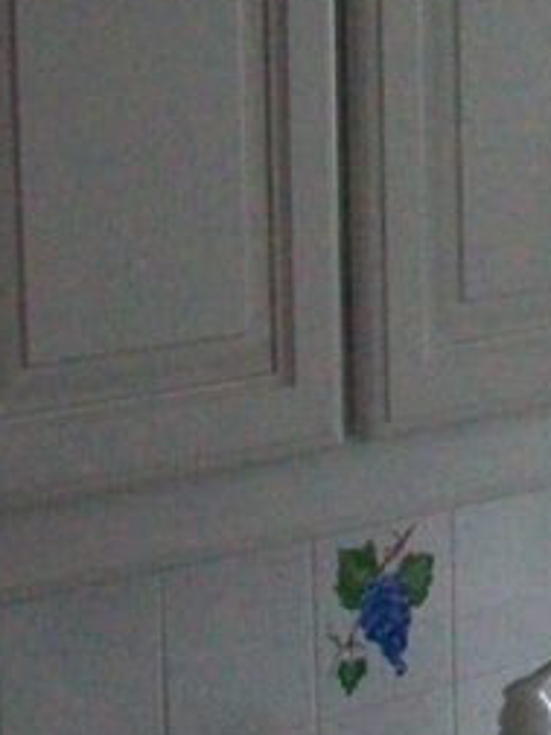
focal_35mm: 135
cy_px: 458
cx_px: 1012
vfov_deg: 14.6
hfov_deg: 10.3
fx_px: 2865
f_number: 2.8
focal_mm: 5.7
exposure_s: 1/125
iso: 417
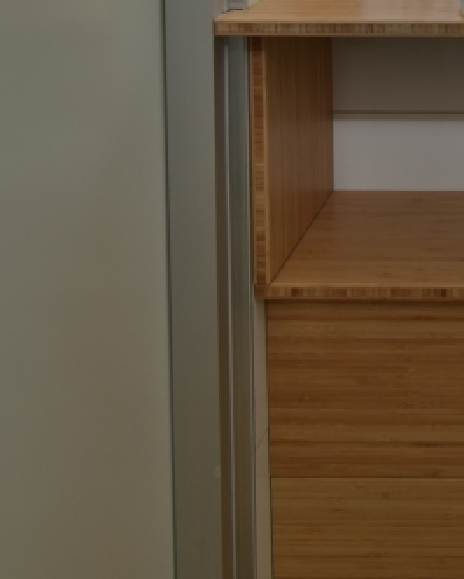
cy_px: -147
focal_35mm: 51
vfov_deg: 30.2
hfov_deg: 25.7
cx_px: 595
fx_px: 875
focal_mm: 10
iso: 100
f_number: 11
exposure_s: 3
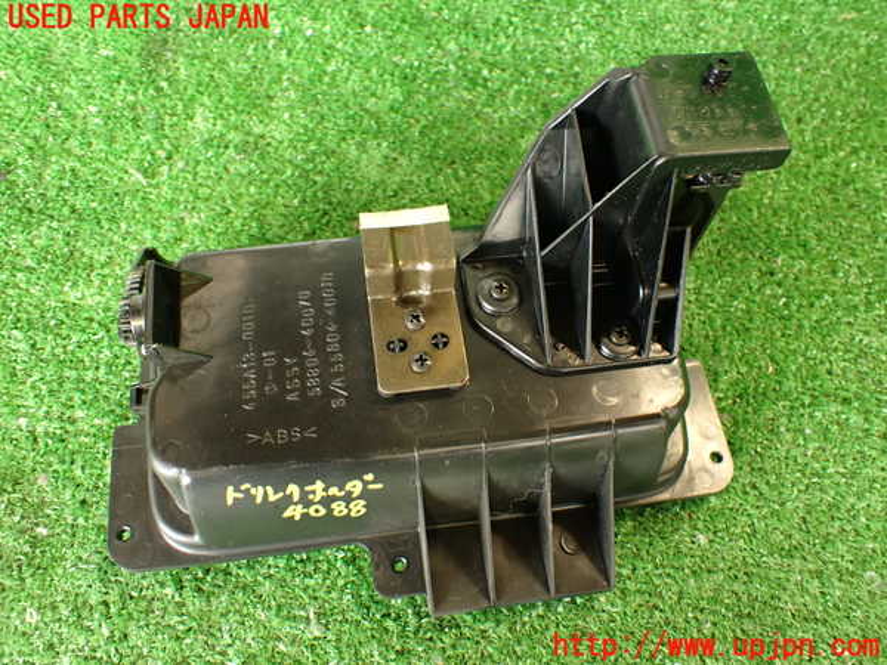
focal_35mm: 30
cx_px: 444
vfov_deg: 46.8
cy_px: 332
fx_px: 769
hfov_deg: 60.0
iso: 320
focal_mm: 5.4
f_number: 2.3
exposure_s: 1/30
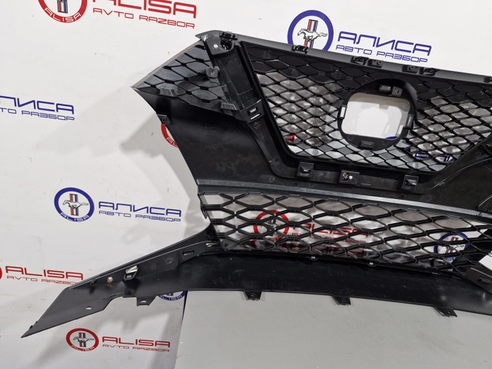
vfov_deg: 58.9
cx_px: 246
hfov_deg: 73.9
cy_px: 184
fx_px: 327
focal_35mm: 23
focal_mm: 5.54
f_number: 1.8
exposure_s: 1/100
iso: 50
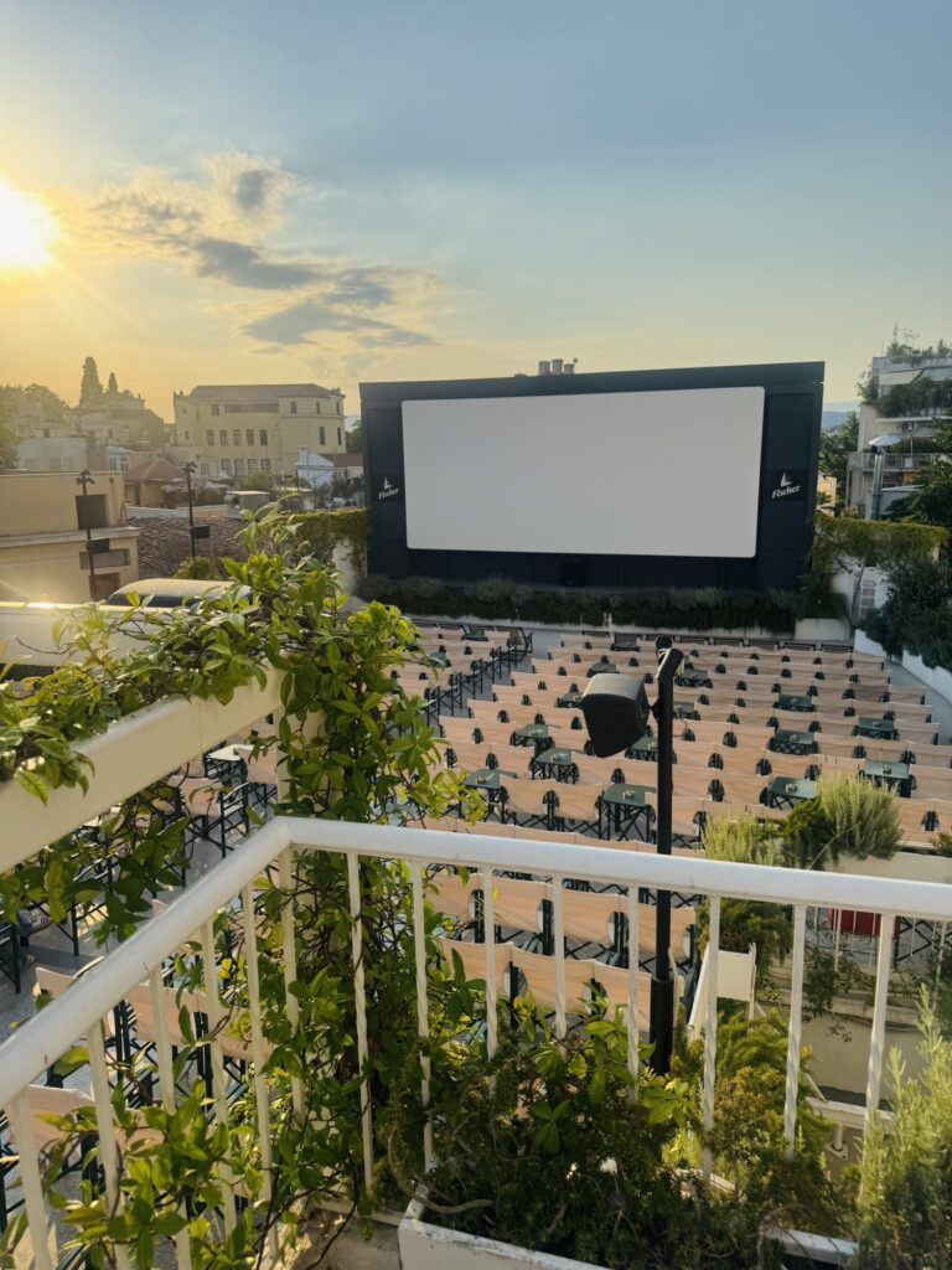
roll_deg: +1.0
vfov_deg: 71.6
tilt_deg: -11.6
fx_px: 880
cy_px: 635
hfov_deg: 56.8
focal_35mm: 24
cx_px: 476
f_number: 1.78
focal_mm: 6.76
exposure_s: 1/4608
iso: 80
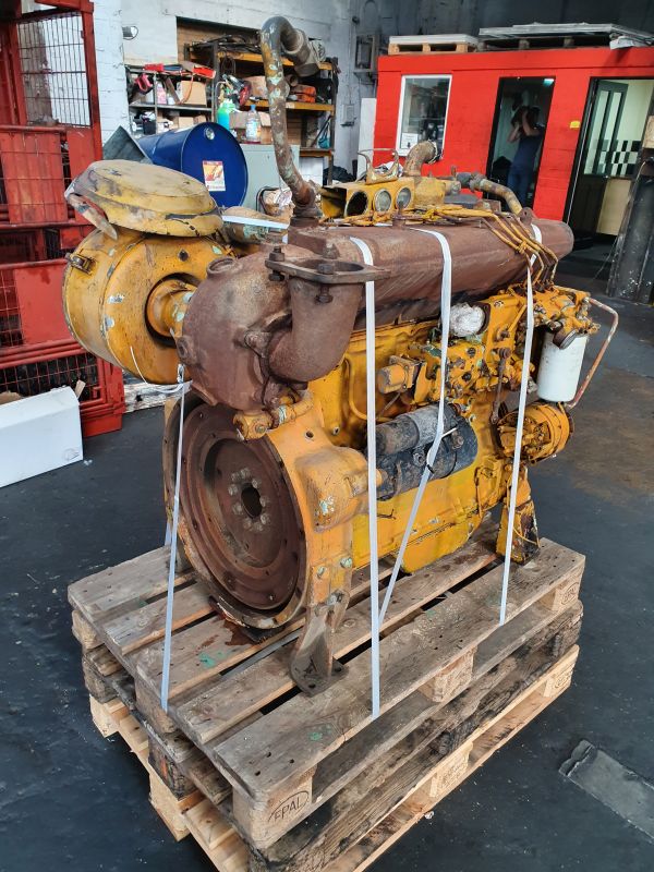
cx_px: 327
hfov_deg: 53.1
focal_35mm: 26
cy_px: 436
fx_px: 655
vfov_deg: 67.3
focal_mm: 4.32
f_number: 2.4
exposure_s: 1/100
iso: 250
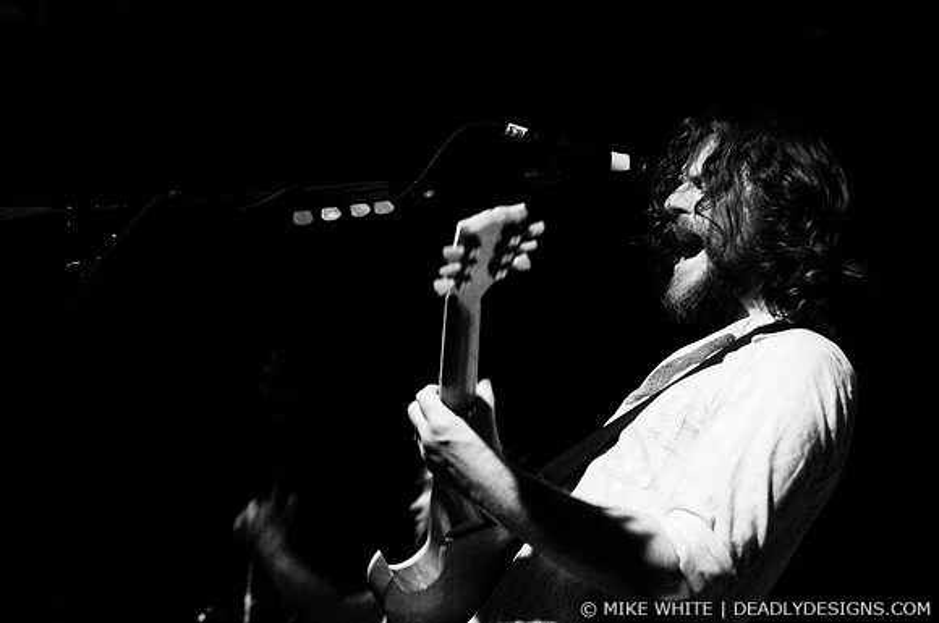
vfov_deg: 18.1
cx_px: 470
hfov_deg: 27.0
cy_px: 312
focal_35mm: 75
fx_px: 1954
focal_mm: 50
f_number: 2.2
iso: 1000
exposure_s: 1/50
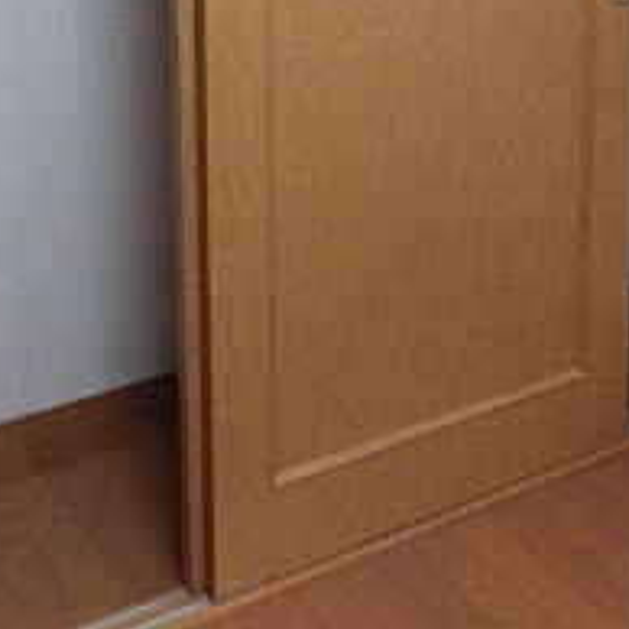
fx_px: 1316
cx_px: 311
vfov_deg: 24.7
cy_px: -94
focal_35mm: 64
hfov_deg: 26.9
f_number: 3.1
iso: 500
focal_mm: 4
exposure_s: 1/45
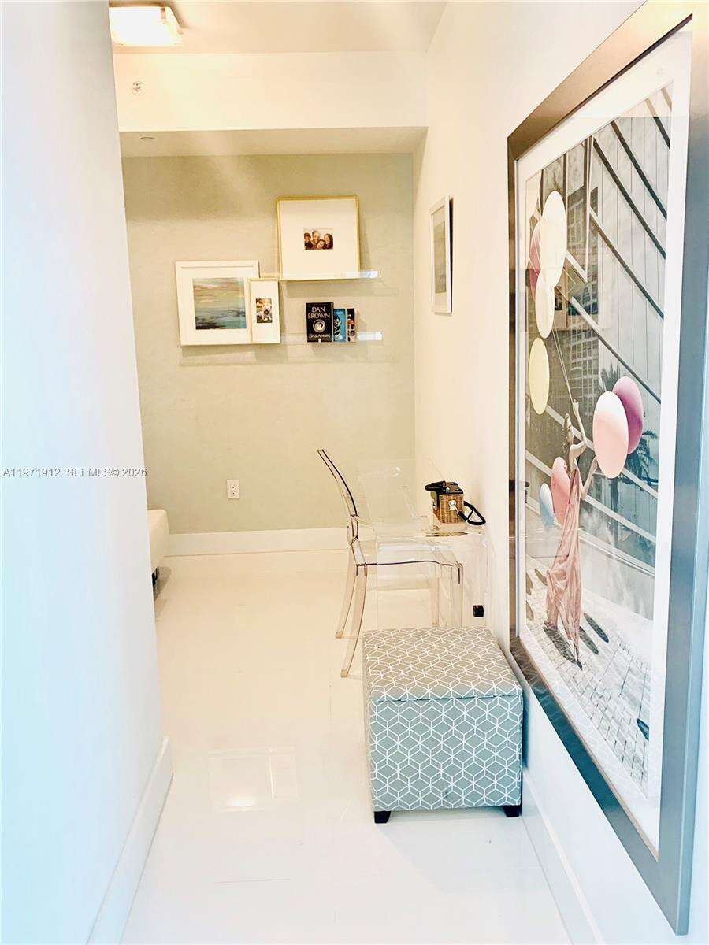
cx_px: 354
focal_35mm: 26
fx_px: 710
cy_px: 472
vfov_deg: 67.3
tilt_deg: -10.5
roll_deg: +2.0
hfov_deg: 53.1
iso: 80
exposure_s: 1/120
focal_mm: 4.25
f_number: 1.8
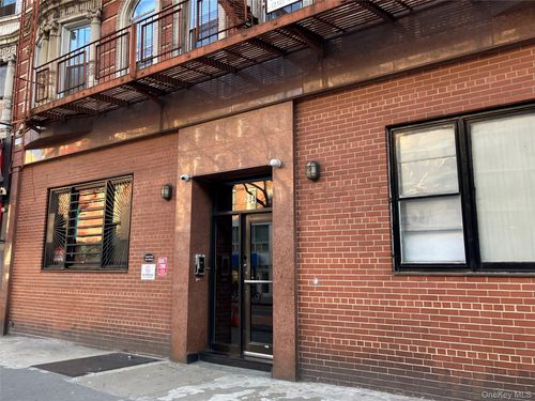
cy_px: 200
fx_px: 433
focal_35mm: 28
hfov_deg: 63.4
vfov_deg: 49.7
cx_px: 268
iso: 80
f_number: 1.8
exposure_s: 1/120
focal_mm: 3.99
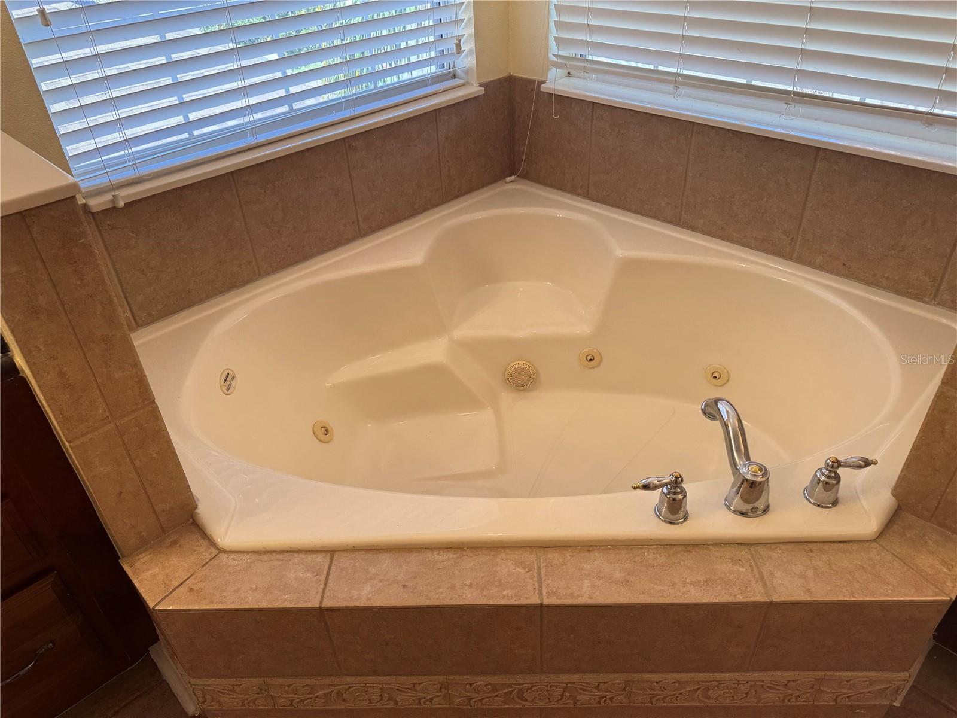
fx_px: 664
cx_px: 478
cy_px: 359
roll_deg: +2.5
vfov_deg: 56.8
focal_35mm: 24
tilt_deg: -36.9
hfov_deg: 71.6
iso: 80
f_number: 1.78
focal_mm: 6.76
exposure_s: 1/153
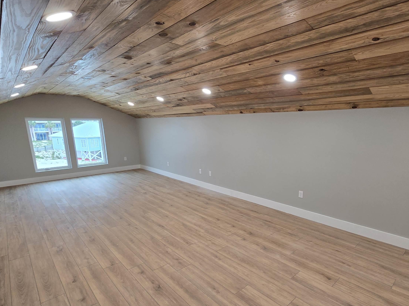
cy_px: 180
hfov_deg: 87.4
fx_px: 213
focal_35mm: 18
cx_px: 228
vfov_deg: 71.0
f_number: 2.2
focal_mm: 2.2
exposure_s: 1/60
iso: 80
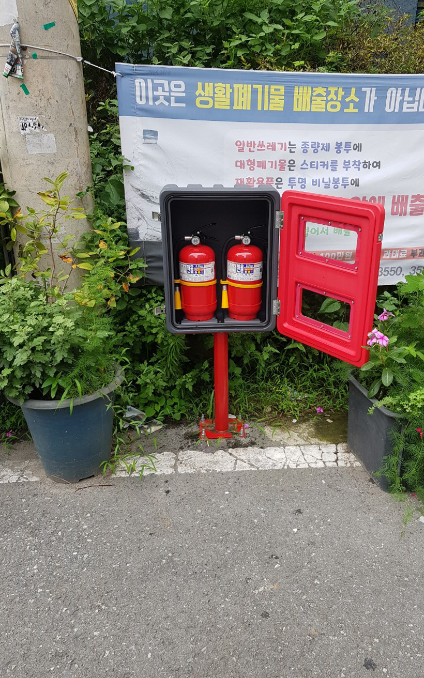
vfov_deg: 66.5
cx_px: 231
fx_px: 518
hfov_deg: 44.5
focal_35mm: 28
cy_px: 334
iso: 40
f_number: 1.7
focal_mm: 4.2
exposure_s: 1/250
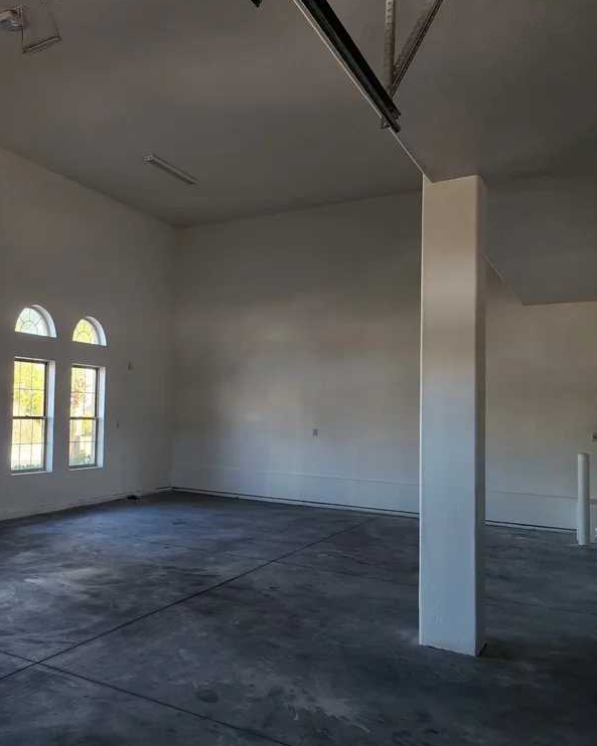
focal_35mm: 31
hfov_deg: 44.1
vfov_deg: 57.2
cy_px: 374
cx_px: 95
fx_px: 685
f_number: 1.8
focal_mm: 6.4
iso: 160
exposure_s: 1/180
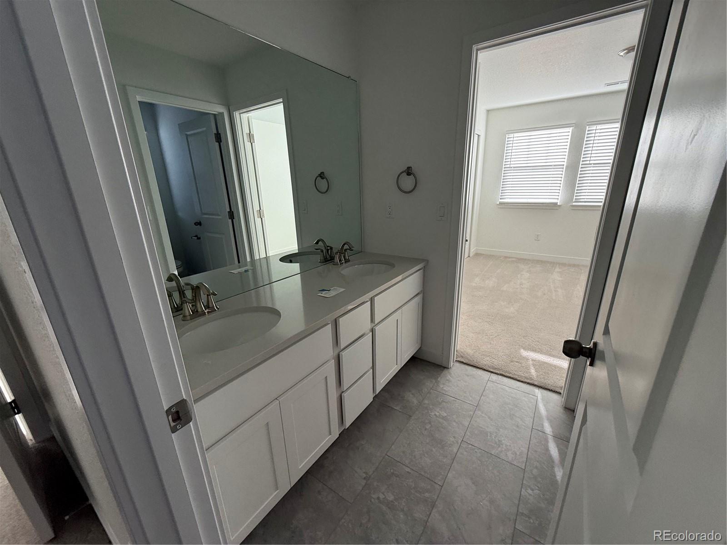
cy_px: 272
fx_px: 294
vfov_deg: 85.7
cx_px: 364
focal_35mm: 14
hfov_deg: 102.1
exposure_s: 1/99
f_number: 2.2
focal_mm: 2.22
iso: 125
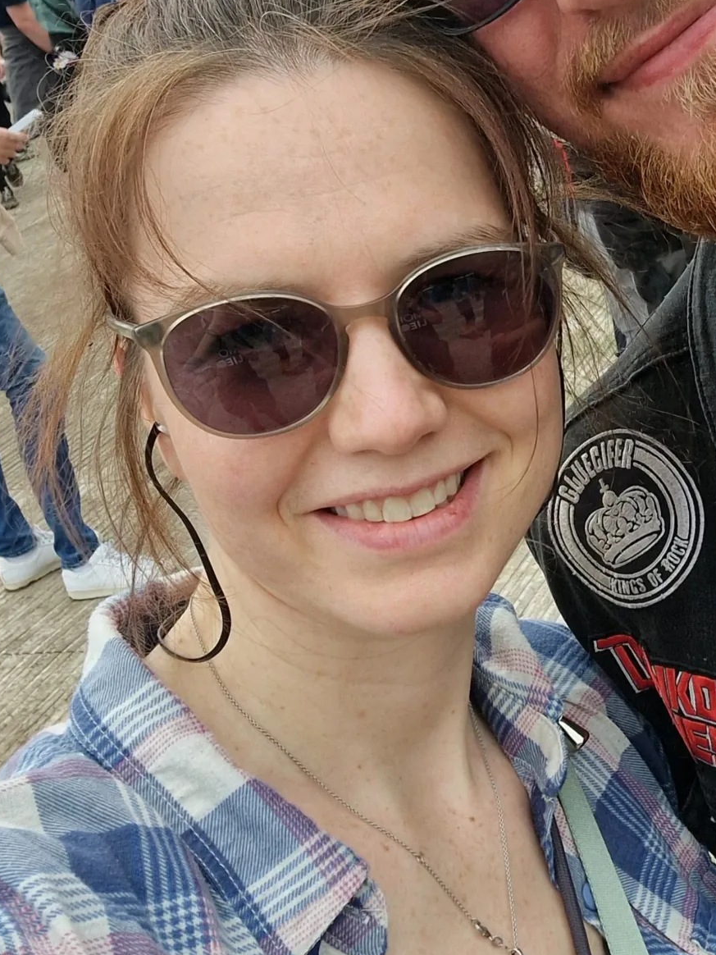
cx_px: 649
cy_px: 332
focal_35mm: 55
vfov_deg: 34.7
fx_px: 1517
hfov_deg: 25.7
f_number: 2.2
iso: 50
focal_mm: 3.3
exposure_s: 1/1006
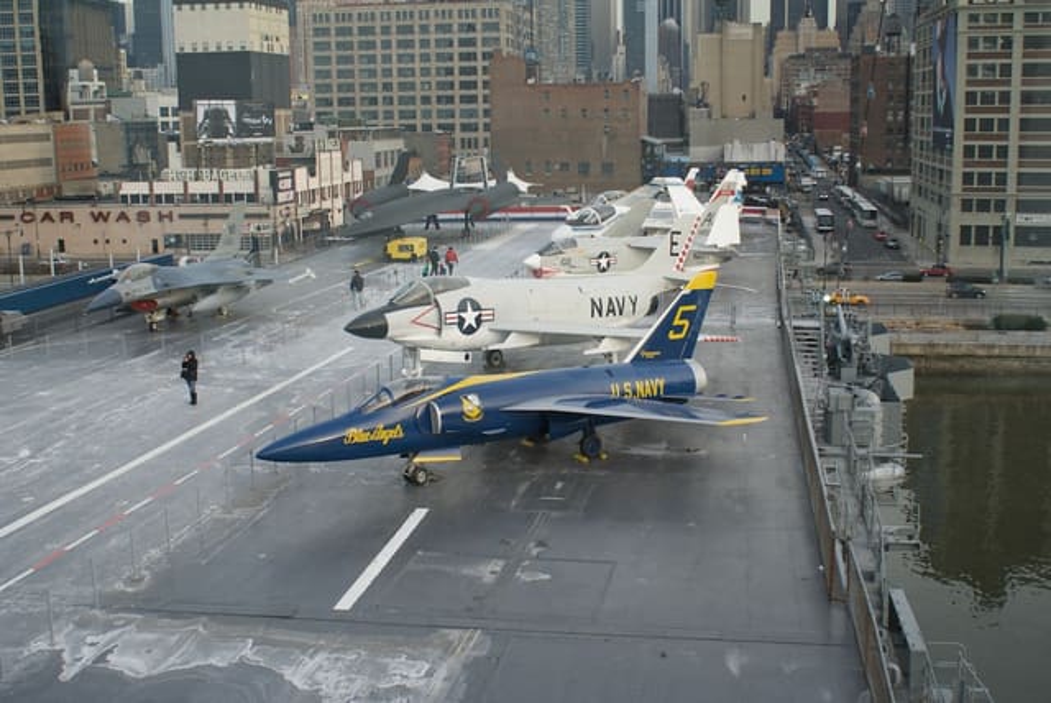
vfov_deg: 32.0
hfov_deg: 46.4
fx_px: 1227
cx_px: 526
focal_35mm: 42
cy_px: 352
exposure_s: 1/320
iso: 100
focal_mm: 28
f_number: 4
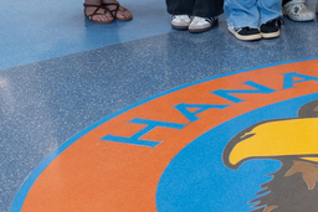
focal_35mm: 128
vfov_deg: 10.4
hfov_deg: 15.1
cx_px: 442
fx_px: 1131
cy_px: -87
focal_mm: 32
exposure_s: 1/160
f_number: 2.8
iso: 500
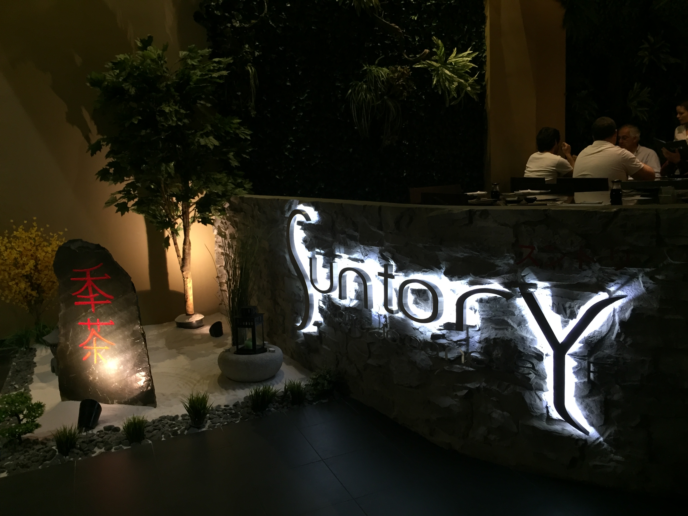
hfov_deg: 61.7
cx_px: 344
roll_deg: +3.2
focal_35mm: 29
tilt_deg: -10.3
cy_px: 258
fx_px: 576
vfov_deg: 48.2
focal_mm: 4.15
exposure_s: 1/33
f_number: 2.2
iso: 125
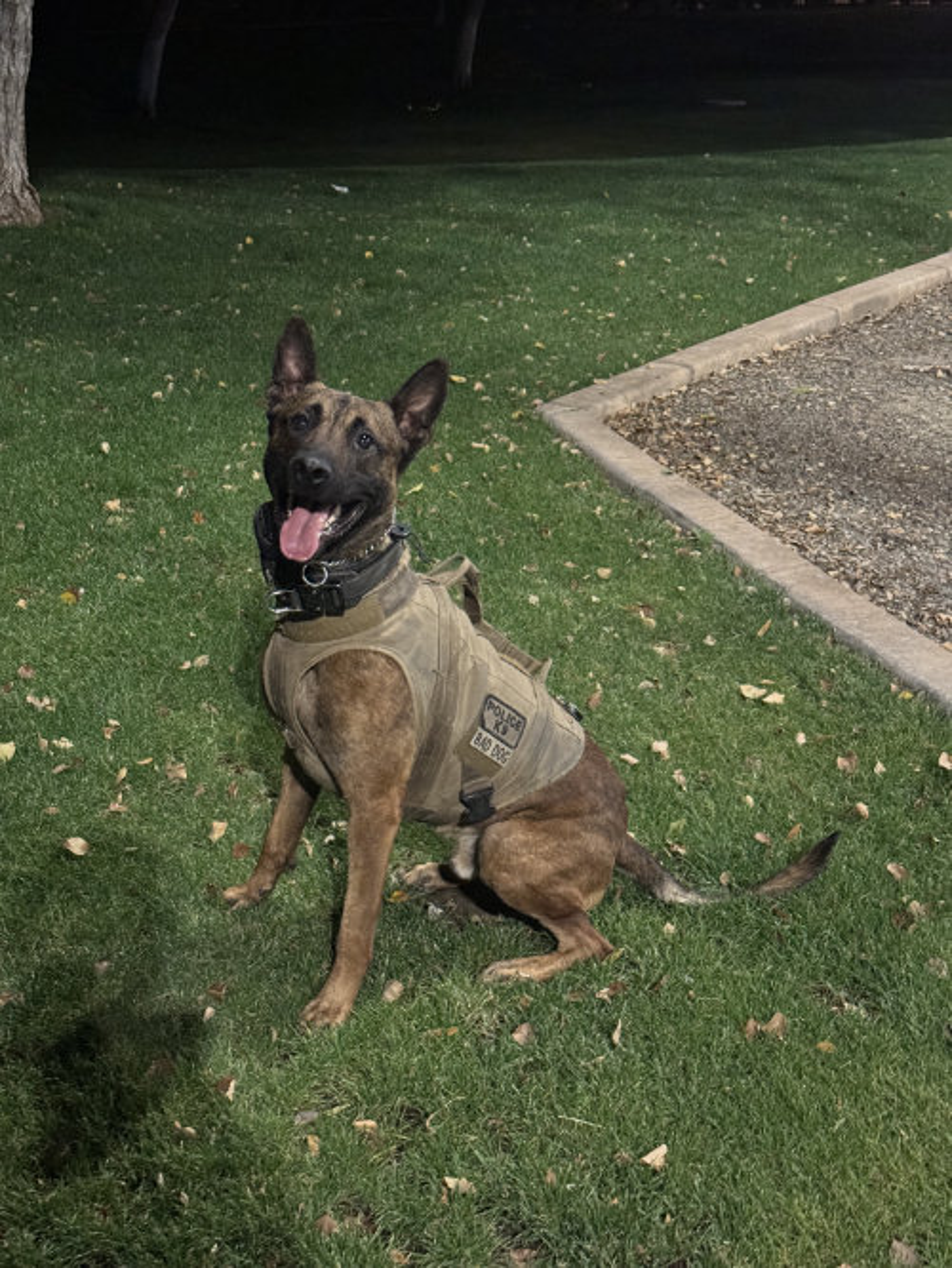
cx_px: 476
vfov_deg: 39.6
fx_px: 1759
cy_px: 634
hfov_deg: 30.3
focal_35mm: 48
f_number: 1.8
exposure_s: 1/18
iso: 800
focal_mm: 6.8
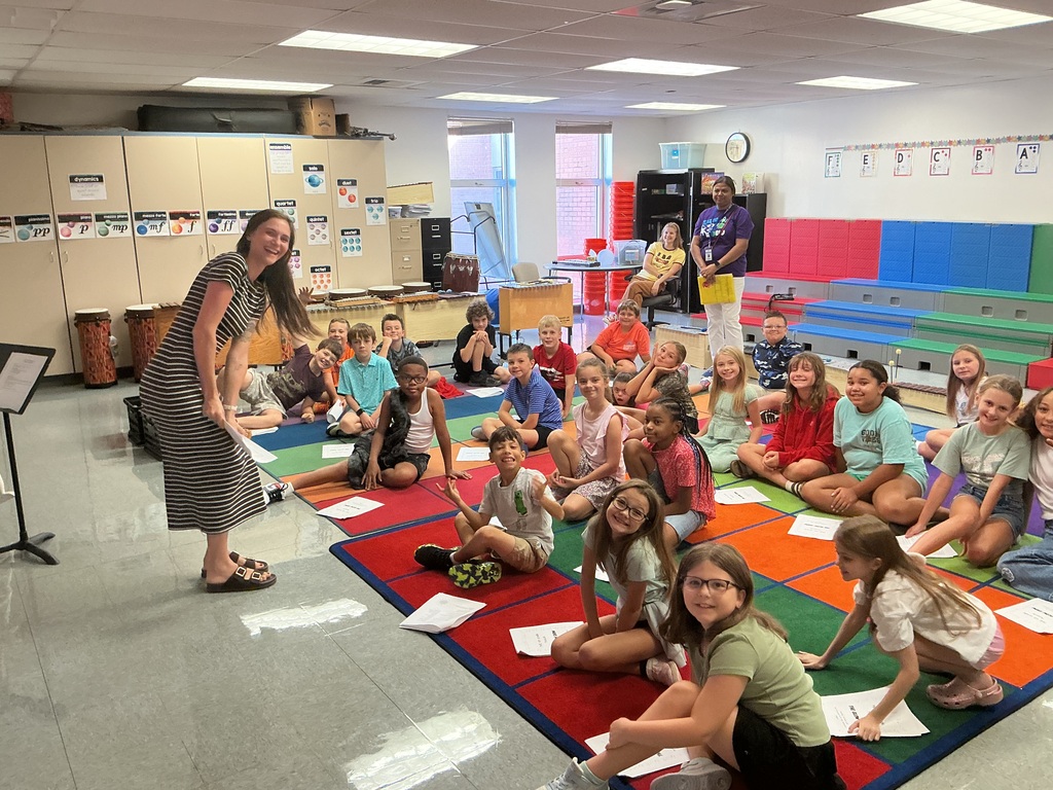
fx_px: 882
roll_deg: +0.5
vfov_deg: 48.2
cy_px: 395
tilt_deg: -13.7
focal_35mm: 29
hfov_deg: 61.7
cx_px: 526
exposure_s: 1/60
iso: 125
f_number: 1.8
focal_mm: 3
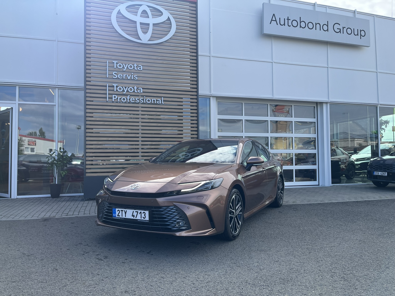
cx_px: 198
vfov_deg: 53.1
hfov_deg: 67.3
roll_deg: +0.6
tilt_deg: +2.4
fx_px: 297
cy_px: 148
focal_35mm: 26
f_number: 1.6
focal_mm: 5.1
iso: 50
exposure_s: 1/1009
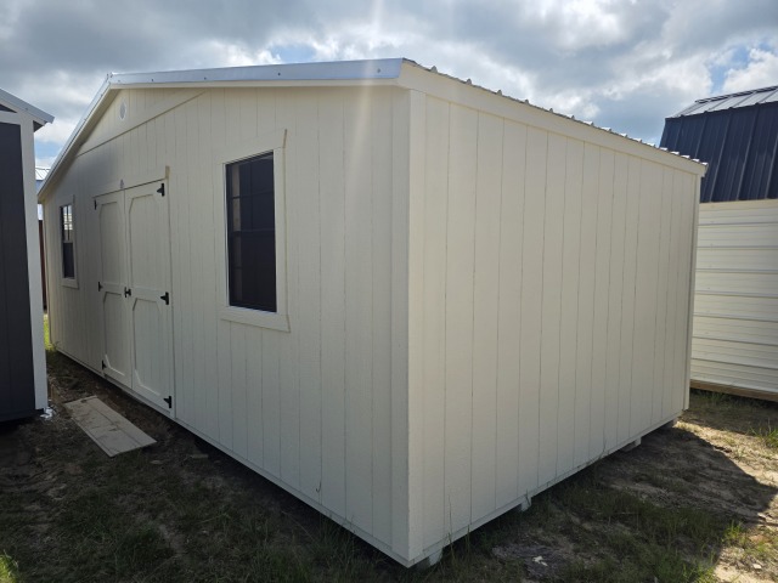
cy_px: 292
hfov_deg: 73.9
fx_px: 517
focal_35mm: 23
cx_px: 389
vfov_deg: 58.9
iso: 80
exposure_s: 1/6150
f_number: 1.7
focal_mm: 6.3
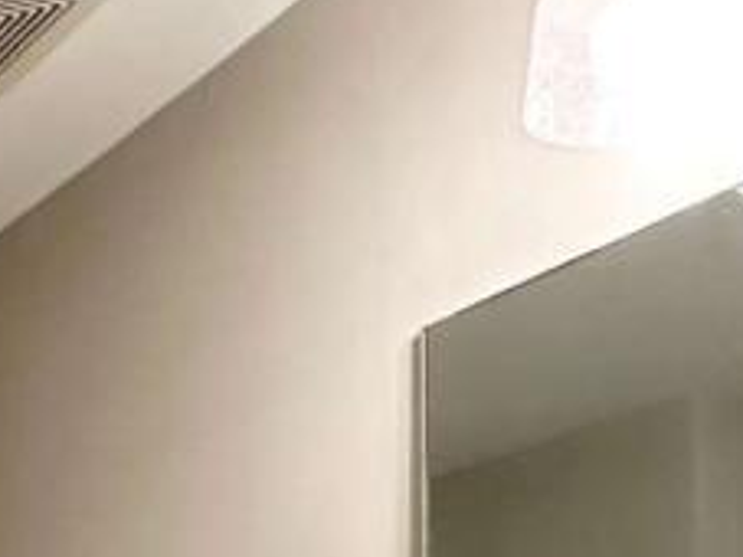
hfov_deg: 23.7
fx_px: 1588
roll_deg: +0.6
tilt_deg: +0.7
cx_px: -180
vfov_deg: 17.1
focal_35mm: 74
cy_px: 931
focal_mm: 2.22
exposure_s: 1/60
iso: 250
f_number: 2.2
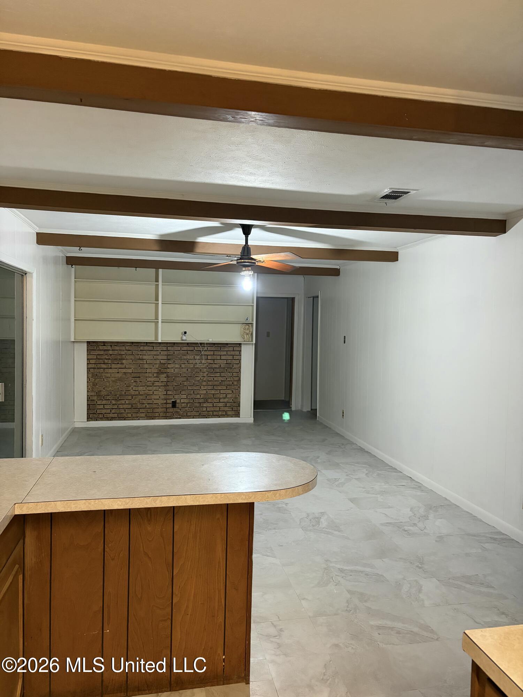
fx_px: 524
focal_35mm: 26
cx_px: 262
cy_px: 348
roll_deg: -0.3
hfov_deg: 53.1
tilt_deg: -2.1
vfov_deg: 67.3
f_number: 1.6
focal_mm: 5.96
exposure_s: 1/60
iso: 500
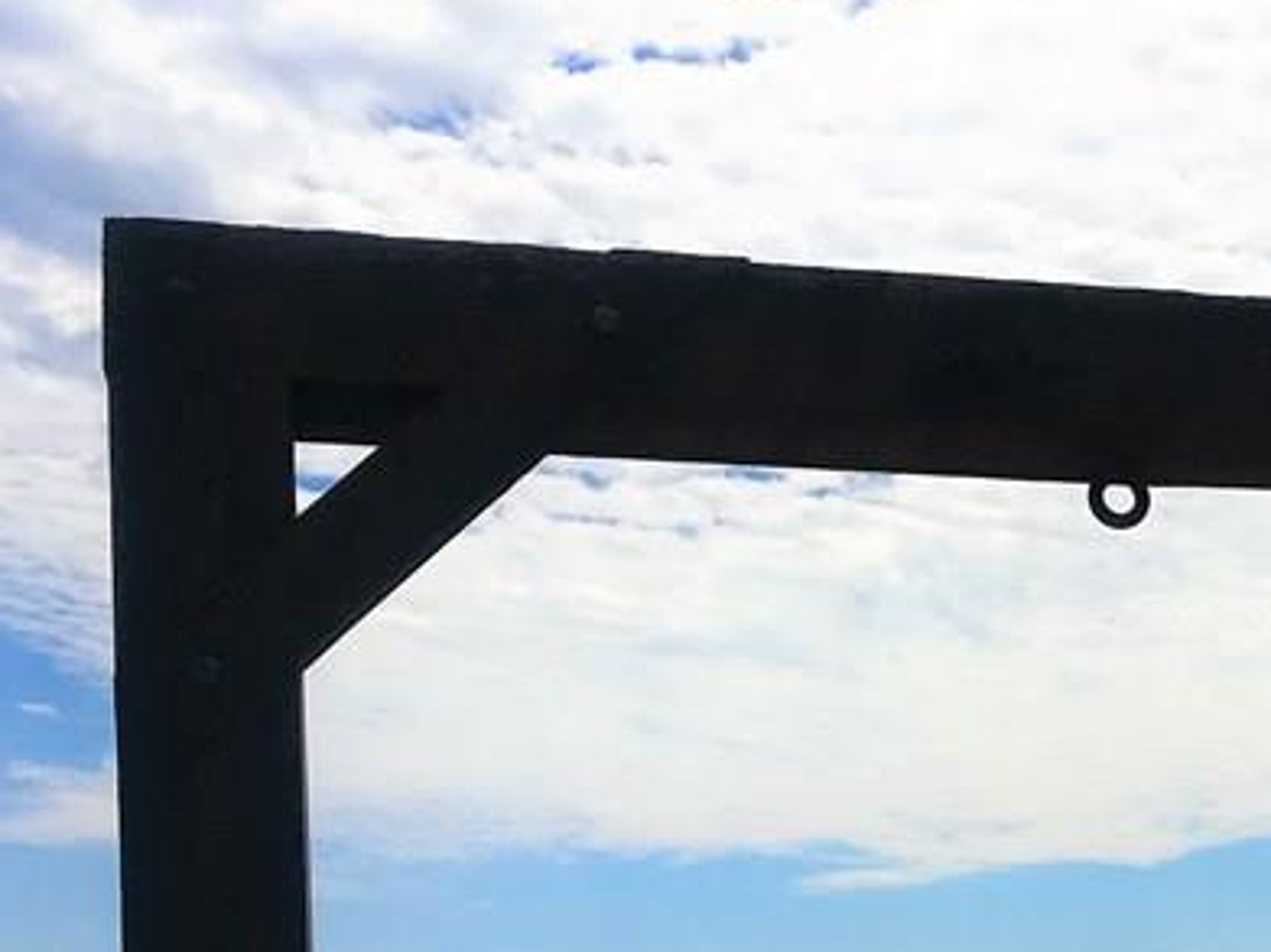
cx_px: 1375
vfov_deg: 18.4
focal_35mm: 76
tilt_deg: +1.7
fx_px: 2790
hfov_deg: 24.1
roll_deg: +1.1
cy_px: 1124
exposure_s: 1/5917
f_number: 2.2
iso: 25
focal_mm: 4.15
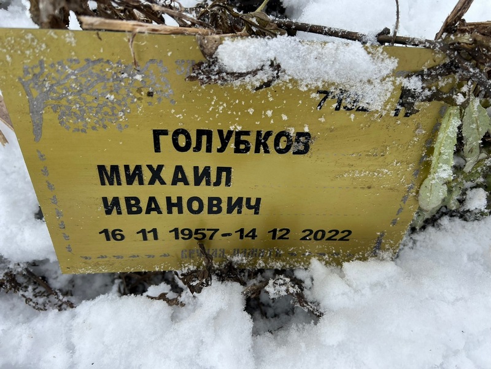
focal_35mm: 26
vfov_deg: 53.1
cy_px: 184
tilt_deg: -64.6
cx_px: 246
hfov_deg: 67.3
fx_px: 369
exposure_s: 1/345
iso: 50
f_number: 1.5
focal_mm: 5.7
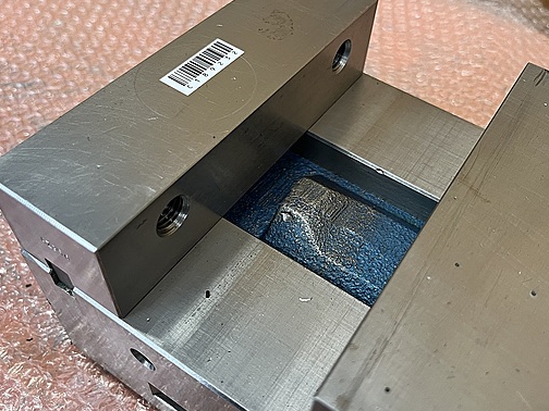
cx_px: 310
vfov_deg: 42.9
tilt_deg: -51.5
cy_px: 192
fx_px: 523
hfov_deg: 55.2
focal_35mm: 33
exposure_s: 1/65
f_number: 1.6
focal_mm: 5.1
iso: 125
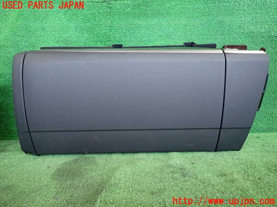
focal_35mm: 25
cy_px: 104
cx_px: 138
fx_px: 200
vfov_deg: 54.9
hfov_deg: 69.4
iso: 500
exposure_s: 1/125
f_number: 2
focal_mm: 4.5
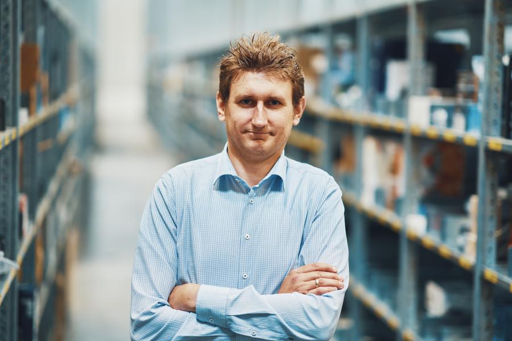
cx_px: 256
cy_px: 170
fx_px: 1209
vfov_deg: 16.1
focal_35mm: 85
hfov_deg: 23.9
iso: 500
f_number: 1.4
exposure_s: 1/80
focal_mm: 85
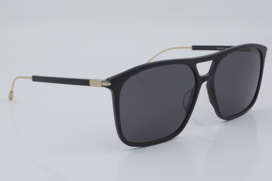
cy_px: 90
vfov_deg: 18.2
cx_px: 136
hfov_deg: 27.0
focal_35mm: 75
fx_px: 567
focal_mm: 50
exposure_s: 1/4
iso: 100
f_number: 32
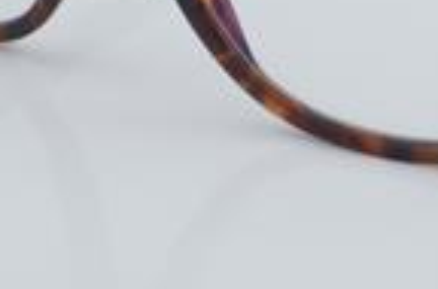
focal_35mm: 209
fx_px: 2535
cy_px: -79
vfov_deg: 6.5
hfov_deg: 9.9
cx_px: 338
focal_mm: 50
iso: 100
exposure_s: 1/4
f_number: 32
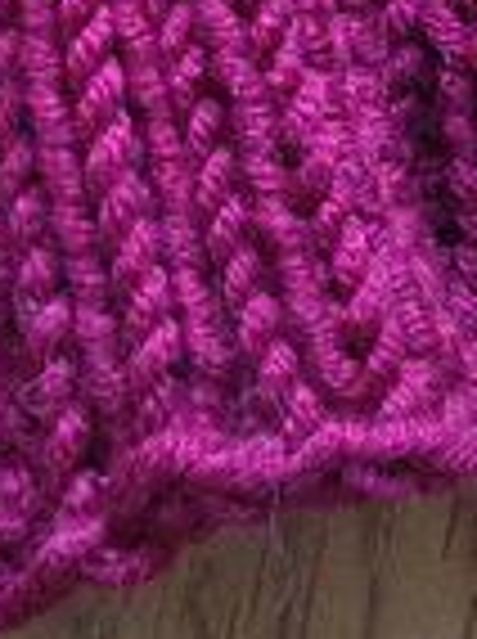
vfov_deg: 11.0
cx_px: 189
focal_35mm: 158
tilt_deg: -81.5
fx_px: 2912
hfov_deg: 9.4
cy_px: -783
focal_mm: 4.28
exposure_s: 1/20
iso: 250
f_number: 2.4
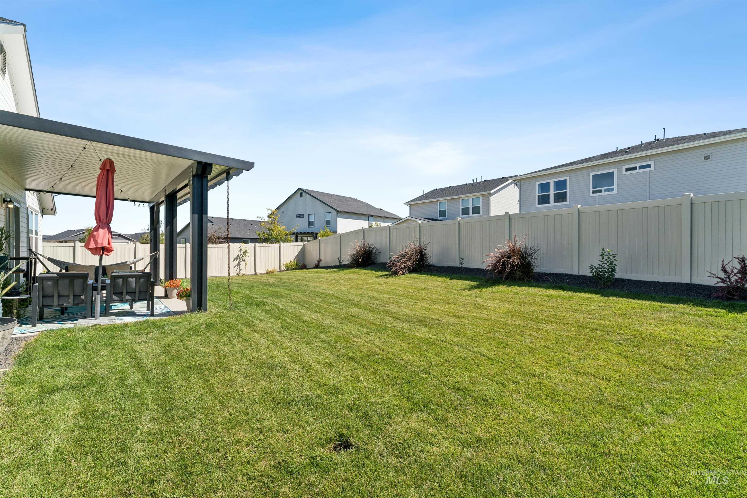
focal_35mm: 16
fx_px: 336
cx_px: 374
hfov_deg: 96.0
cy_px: 249
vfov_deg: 73.1
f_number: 13
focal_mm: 16.2
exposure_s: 1/320
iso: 400
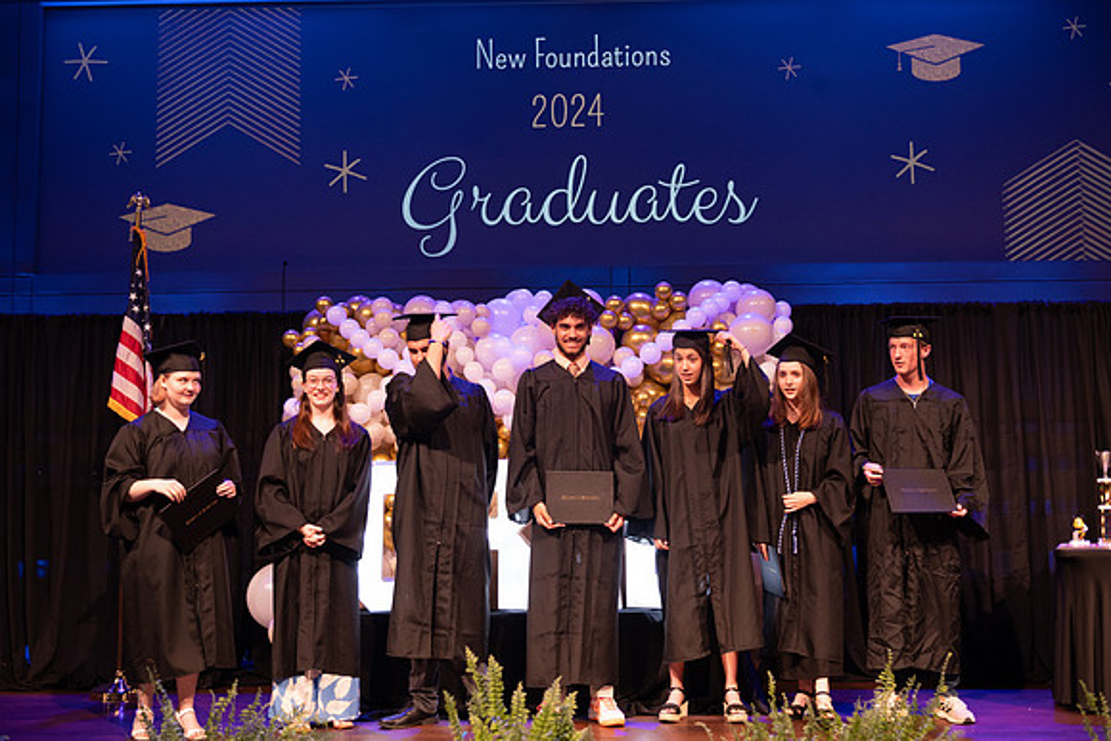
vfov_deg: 30.5
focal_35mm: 44
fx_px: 1358
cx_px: 556
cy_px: 370
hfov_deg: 44.5
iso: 1600
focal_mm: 44
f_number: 4
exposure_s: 1/200
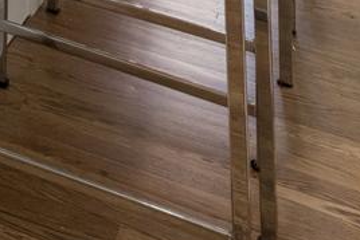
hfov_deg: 14.3
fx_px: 1071
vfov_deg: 9.4
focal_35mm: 107
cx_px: -453
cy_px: -525
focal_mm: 14
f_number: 7.1
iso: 500
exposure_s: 1/60
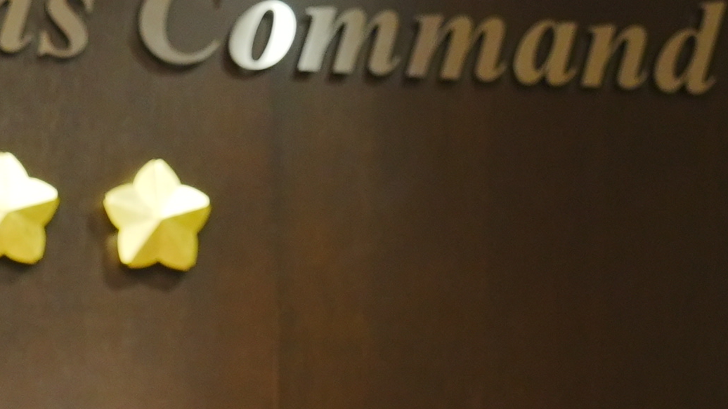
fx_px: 3726
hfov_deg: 11.1
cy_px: 837
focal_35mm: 193
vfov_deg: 6.1
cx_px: 125
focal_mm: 45
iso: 1600
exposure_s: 1/200
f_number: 4
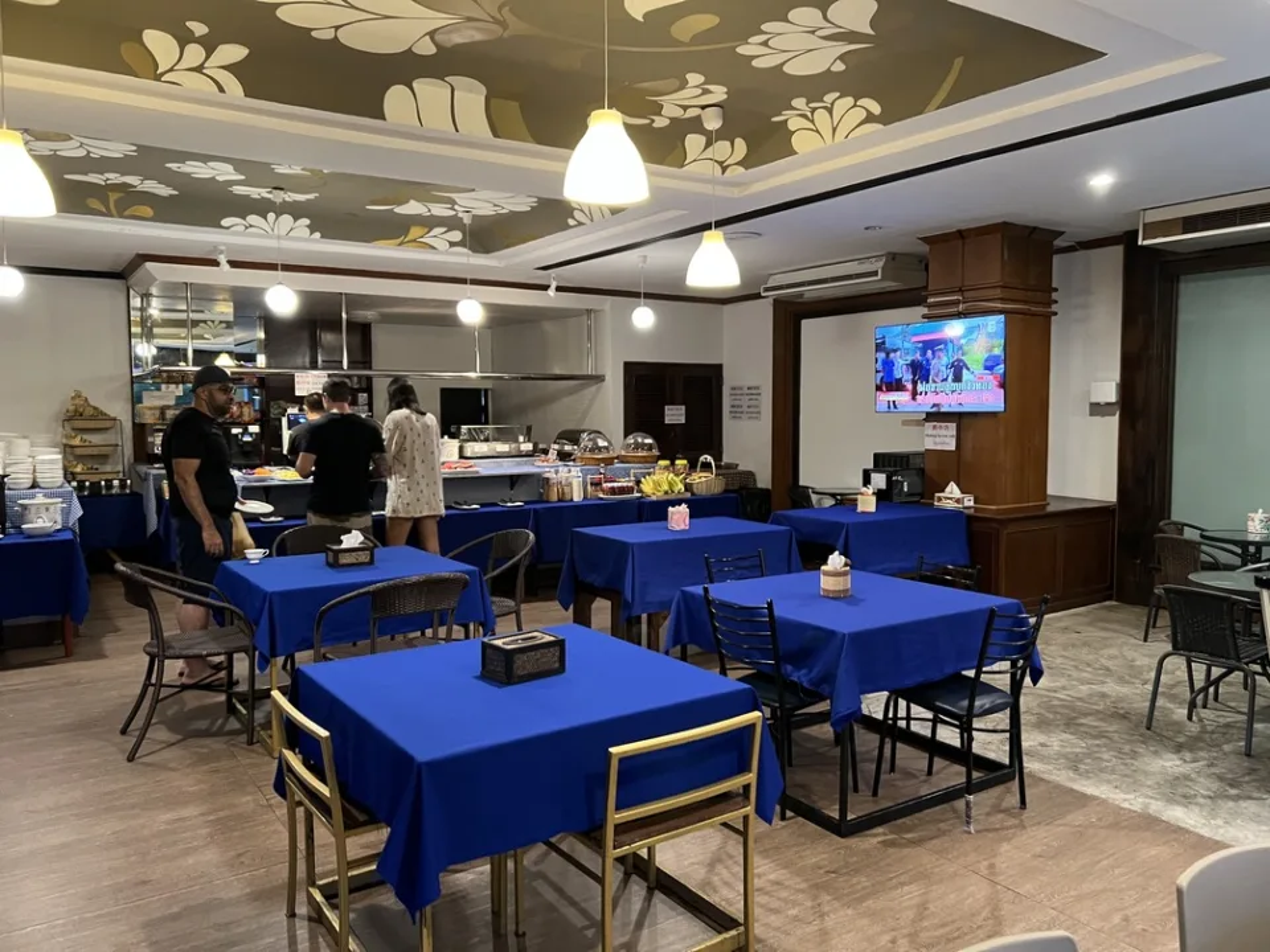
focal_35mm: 26
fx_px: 954
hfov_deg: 67.3
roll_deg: -0.1
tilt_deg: -1.5
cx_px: 635
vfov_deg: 53.1
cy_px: 476
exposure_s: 1/33
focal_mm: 5.7
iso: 400
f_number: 1.5
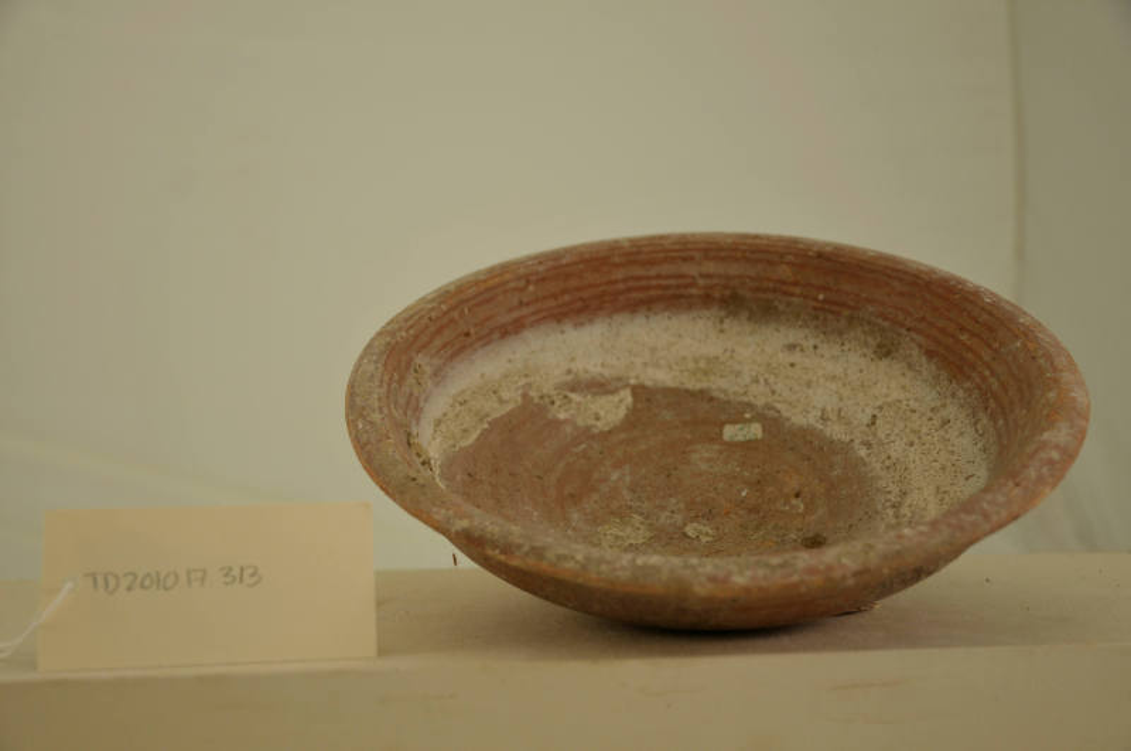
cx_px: 566
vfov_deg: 28.0
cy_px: 376
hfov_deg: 41.2
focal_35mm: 48
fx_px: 1506
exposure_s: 1/80
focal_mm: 32
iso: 200
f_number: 4.5
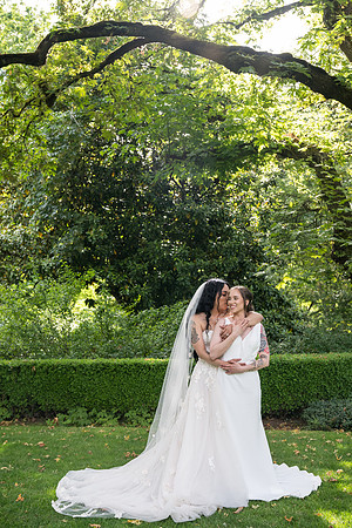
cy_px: 264
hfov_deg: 29.9
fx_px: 660
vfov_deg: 43.6
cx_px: 176
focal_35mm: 45
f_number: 4
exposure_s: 1/320
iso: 640
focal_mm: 45
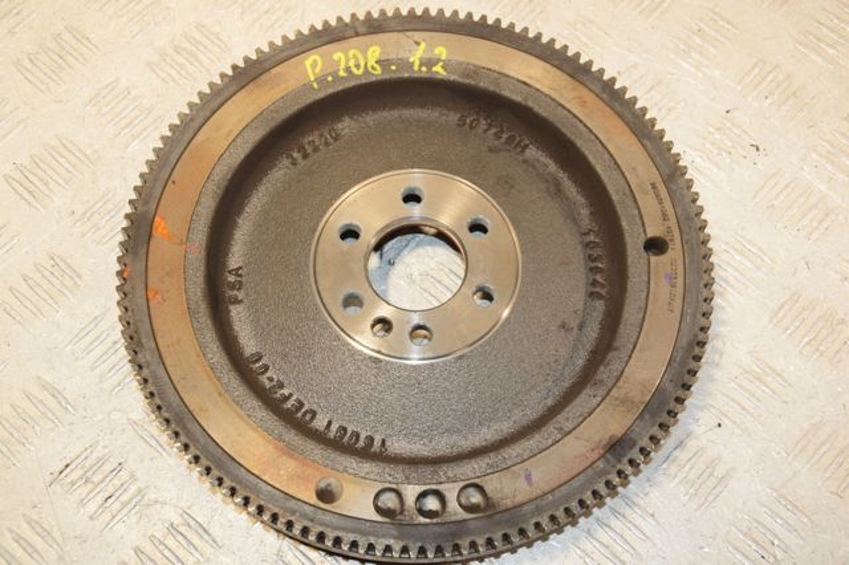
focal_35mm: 57
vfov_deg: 23.8
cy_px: 282
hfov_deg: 35.1
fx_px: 1343
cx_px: 424
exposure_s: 1/200
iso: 800
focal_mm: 38
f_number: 6.3
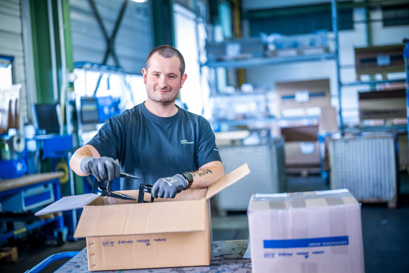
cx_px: 204
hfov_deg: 39.6
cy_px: 136
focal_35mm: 50
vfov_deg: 27.0
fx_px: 568
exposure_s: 1/125
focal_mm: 50
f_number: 1.4
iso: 400
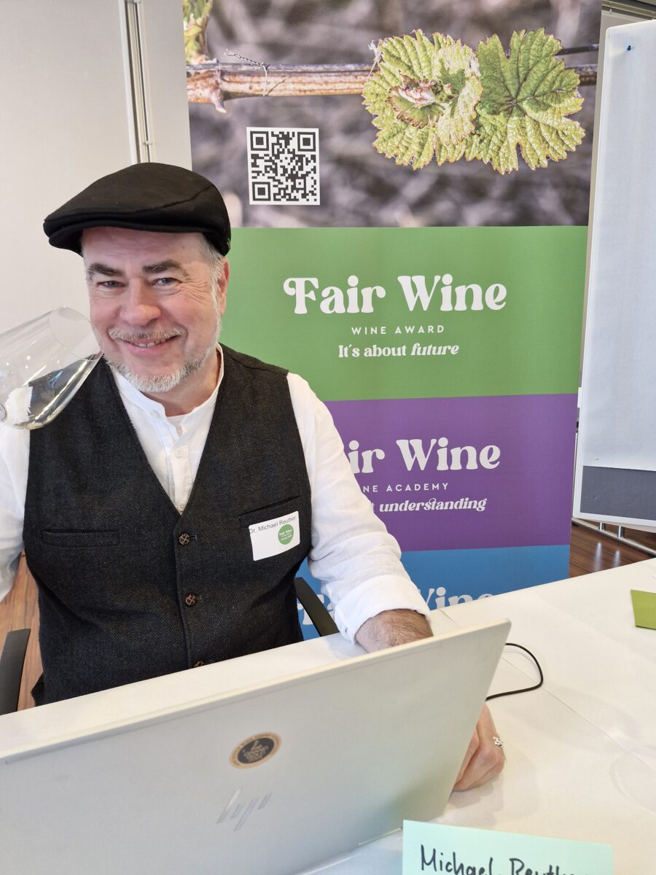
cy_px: 438
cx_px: 328
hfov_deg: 58.9
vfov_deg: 73.9
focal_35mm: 23
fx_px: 581
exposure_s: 1/100
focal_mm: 5.54
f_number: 1.8
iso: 200
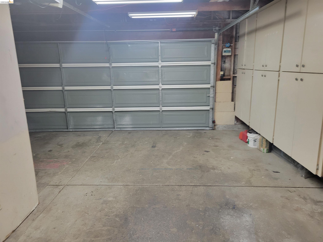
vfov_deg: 53.1
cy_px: 121
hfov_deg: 67.3
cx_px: 162
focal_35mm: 26
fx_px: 243
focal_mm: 5.4
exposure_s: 1/40
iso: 250
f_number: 1.8
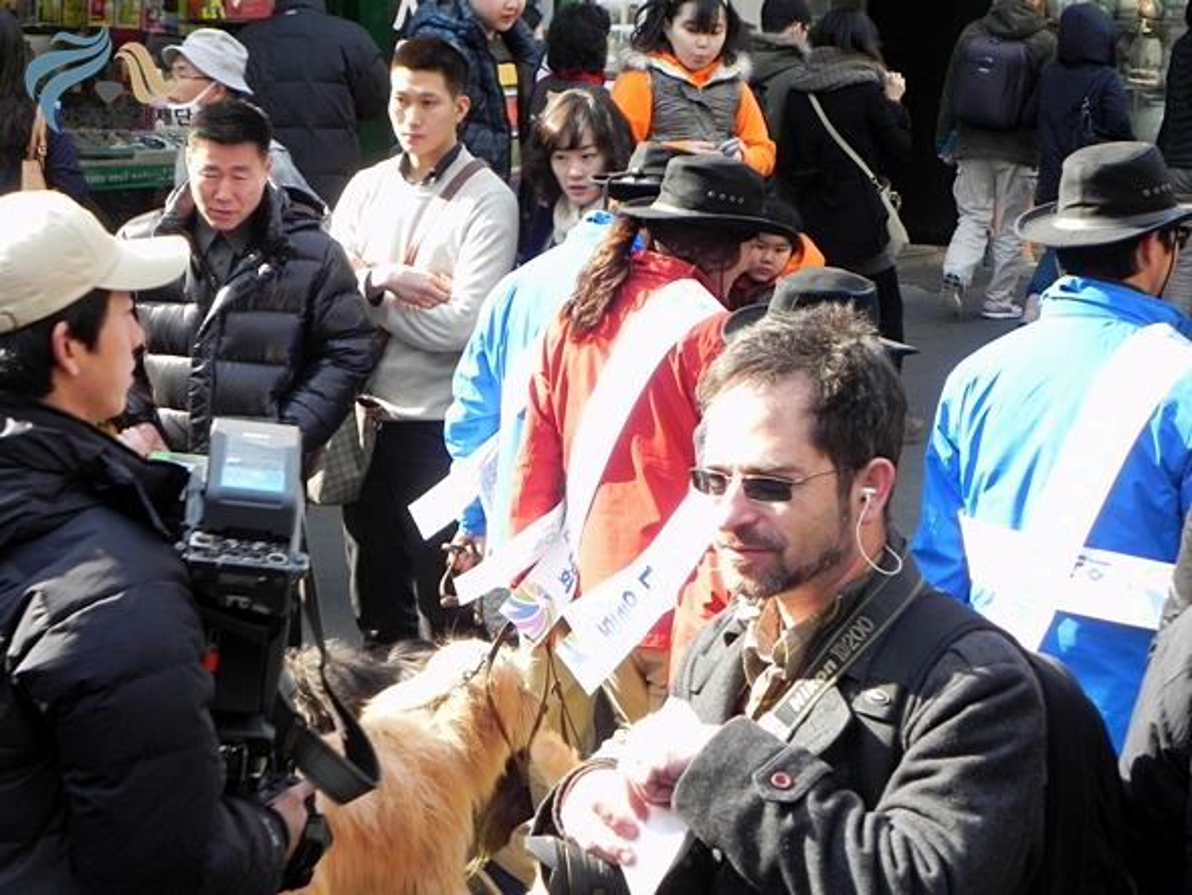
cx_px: 596
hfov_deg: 23.0
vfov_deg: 17.4
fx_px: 2928
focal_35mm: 85
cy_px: 448
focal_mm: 15.1
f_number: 4
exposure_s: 1/149
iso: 160
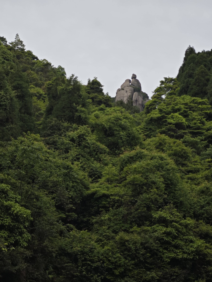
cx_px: 106
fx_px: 612
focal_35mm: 75
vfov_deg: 26.0
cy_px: 141
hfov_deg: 19.6
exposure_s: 1/667
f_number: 2
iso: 50
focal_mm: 9
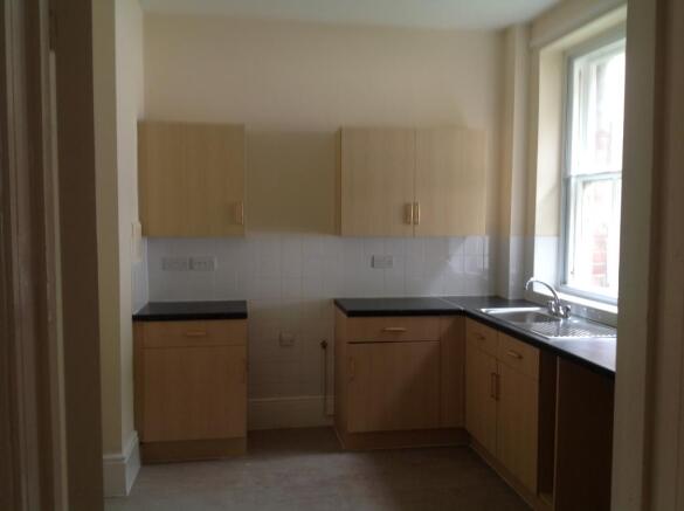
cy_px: 256
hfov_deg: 52.7
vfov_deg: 40.6
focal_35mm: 35
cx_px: 342
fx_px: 691
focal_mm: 4.28
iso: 50
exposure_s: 1/17
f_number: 2.4
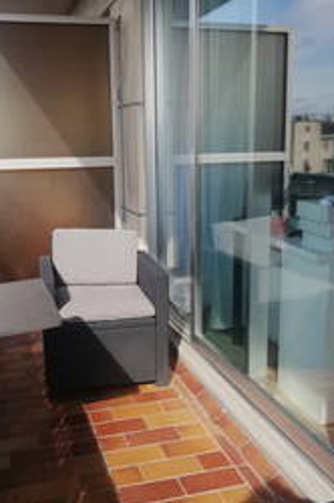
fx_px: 544
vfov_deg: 49.6
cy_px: 252
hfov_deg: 34.1
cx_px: 147
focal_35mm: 39
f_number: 4
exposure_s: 1/493
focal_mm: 3.81
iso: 50
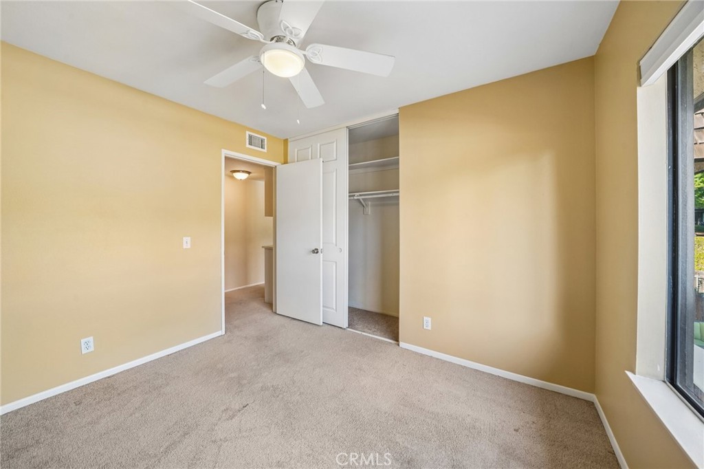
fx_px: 235
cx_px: 352
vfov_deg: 90.0
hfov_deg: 112.6
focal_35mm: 12
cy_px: 234
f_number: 8
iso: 400
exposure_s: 1/25
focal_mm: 12
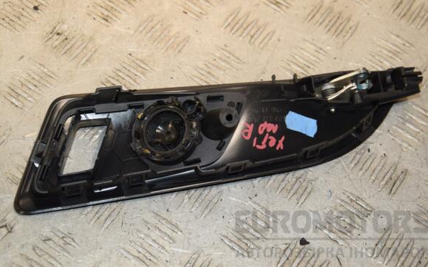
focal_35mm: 83
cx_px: 221
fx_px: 968
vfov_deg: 15.7
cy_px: 123
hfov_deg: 24.9
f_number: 7.1
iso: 800
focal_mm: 52
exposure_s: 1/200
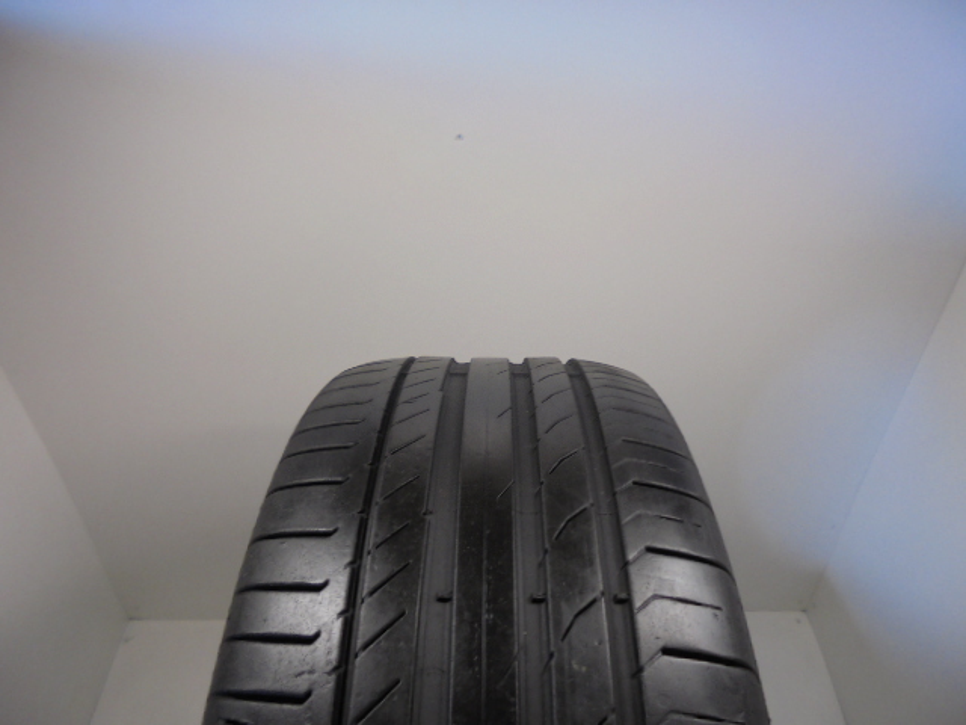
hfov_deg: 67.3
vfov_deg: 53.1
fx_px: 726
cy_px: 362
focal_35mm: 26
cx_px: 483
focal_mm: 4.6
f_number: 3.5
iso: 100
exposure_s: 1/50
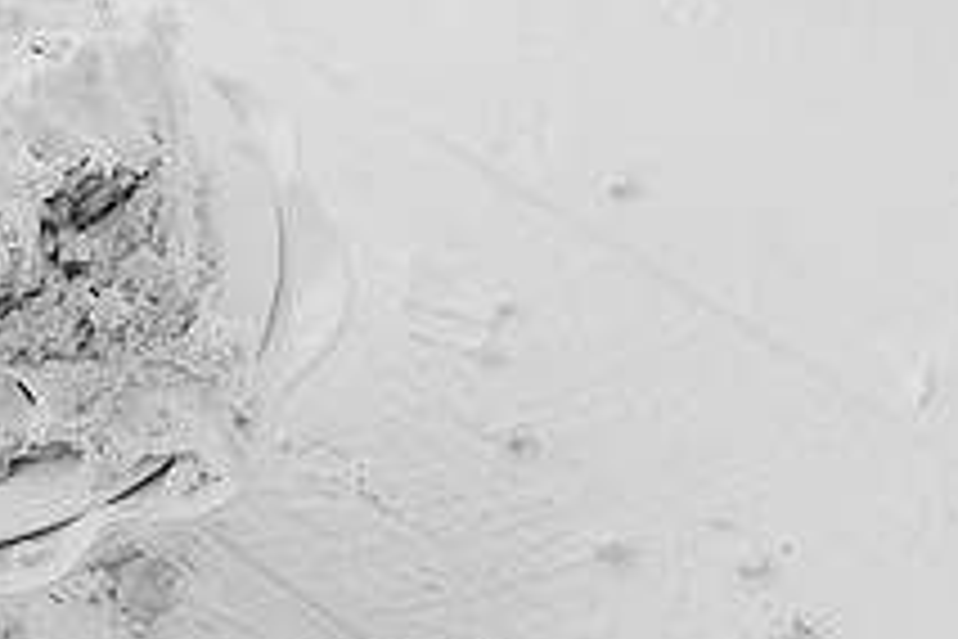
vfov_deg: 10.1
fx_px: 3619
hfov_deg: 15.0
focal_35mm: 136
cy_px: 106
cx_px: 670
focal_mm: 50
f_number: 2.2
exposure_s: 1/160
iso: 125
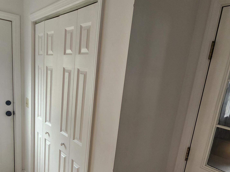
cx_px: 100
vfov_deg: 47.9
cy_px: 129
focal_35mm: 28
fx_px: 186
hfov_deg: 63.2
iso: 100
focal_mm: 1.74
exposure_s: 1/60
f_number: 2.2
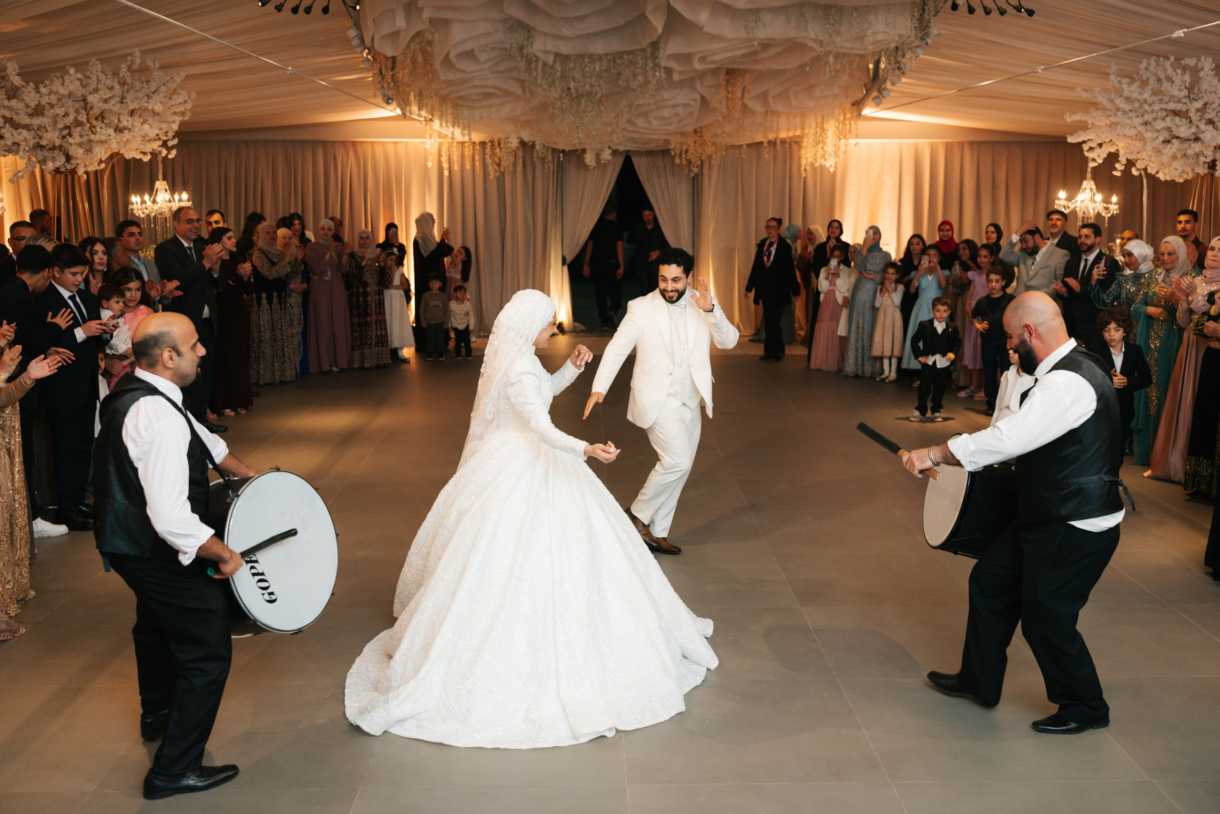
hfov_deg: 54.3
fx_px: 1189
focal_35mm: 35
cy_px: 407
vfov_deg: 37.8
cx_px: 610
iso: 640
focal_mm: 35
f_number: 2.8
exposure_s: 1/200
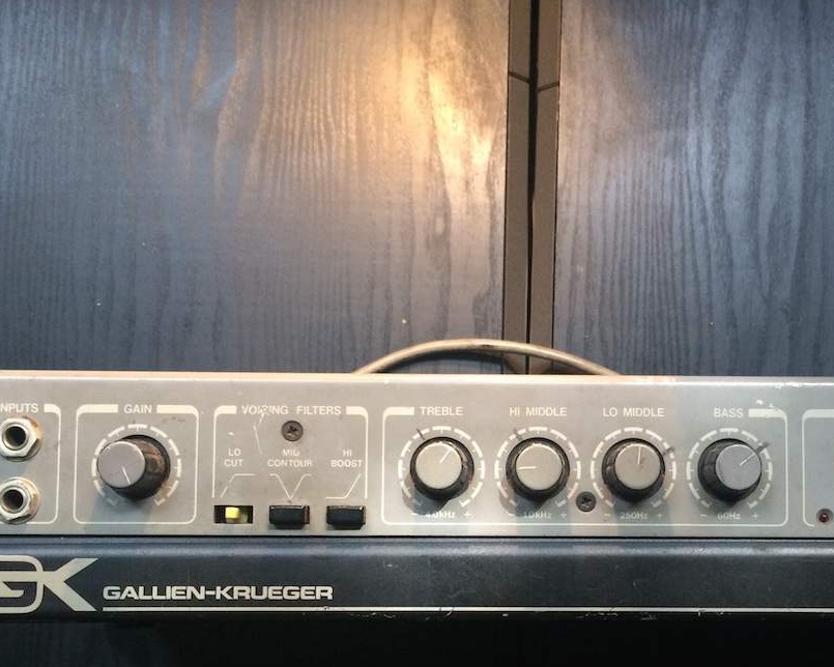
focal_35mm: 45
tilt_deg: -86.9
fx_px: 1111
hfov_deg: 40.7
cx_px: 550
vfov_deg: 33.1
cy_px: 456
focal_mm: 4.15
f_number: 2.2
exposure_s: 1/30
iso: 160
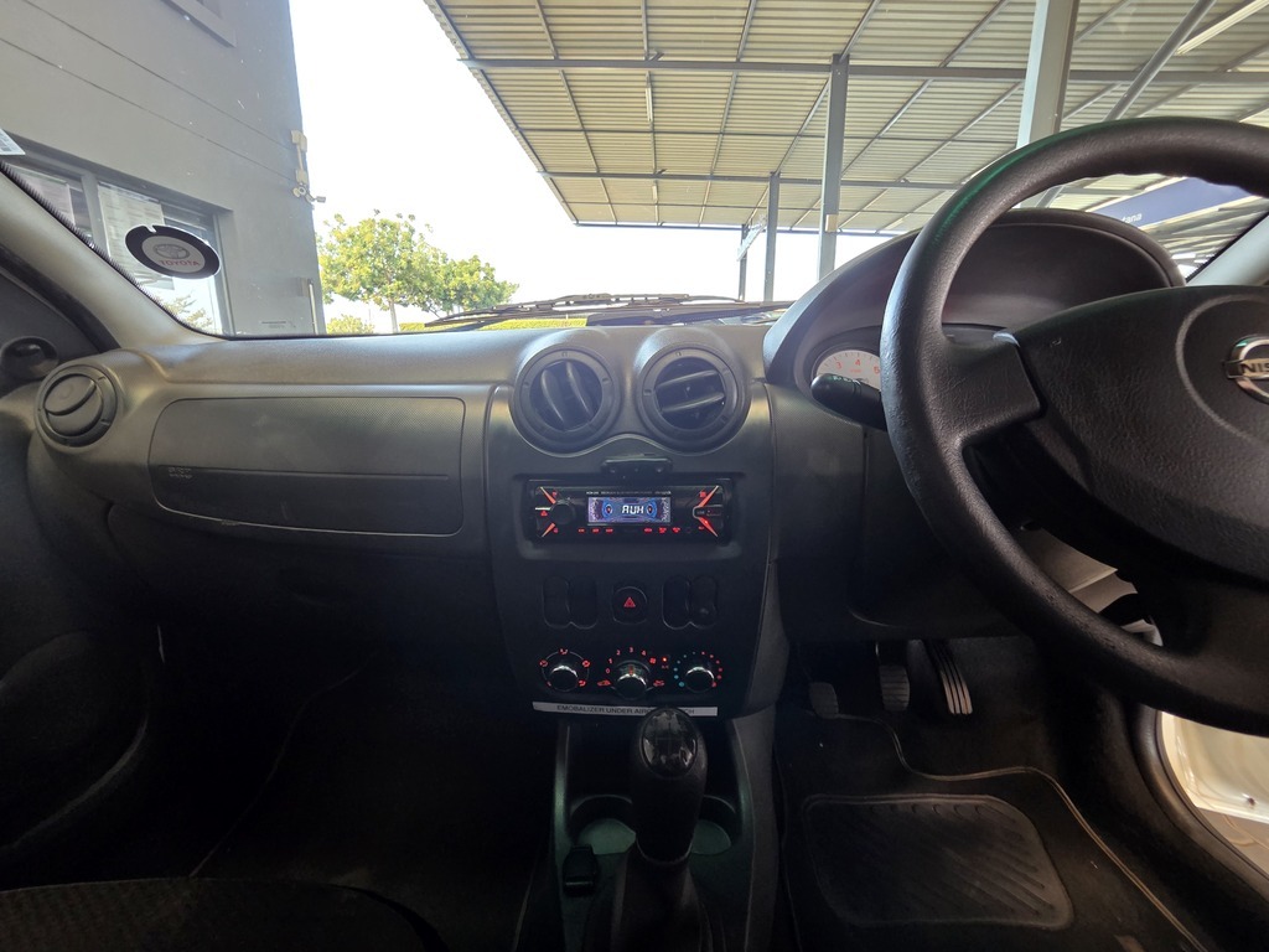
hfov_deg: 106.2
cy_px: 476
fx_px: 477
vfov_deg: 89.9
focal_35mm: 13
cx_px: 634
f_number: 2.2
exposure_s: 1/50
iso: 160
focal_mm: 2.2
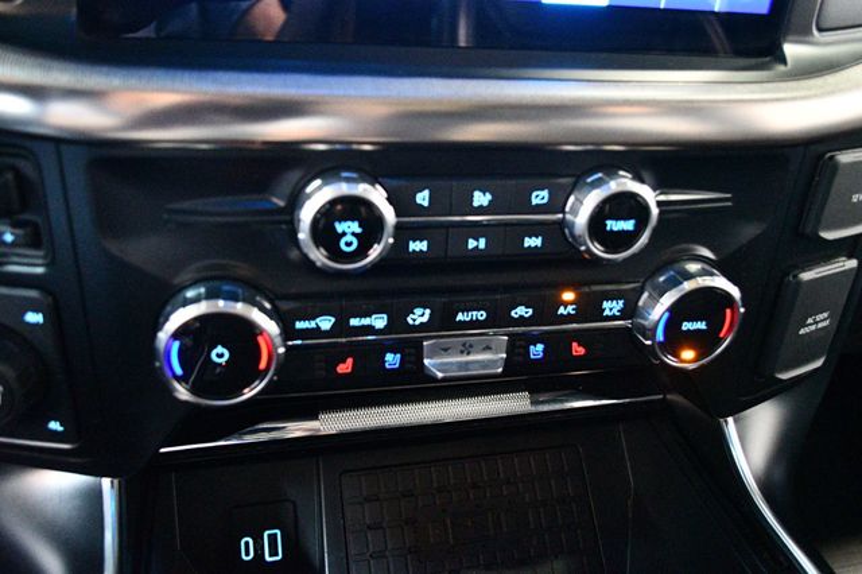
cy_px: 287
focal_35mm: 30
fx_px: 718
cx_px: 431
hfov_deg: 62.0
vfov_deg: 43.6
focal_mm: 20
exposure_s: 1/40
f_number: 3.8
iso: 12800
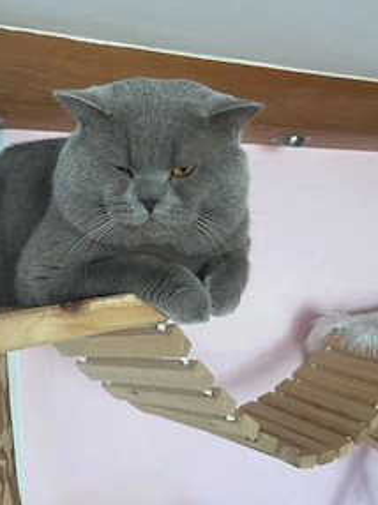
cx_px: 166
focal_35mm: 35
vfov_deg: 52.6
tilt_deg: -5.1
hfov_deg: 40.6
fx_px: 510
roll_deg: +1.3
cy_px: 279
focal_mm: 5.1
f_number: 1.6
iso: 160
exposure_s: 1/60
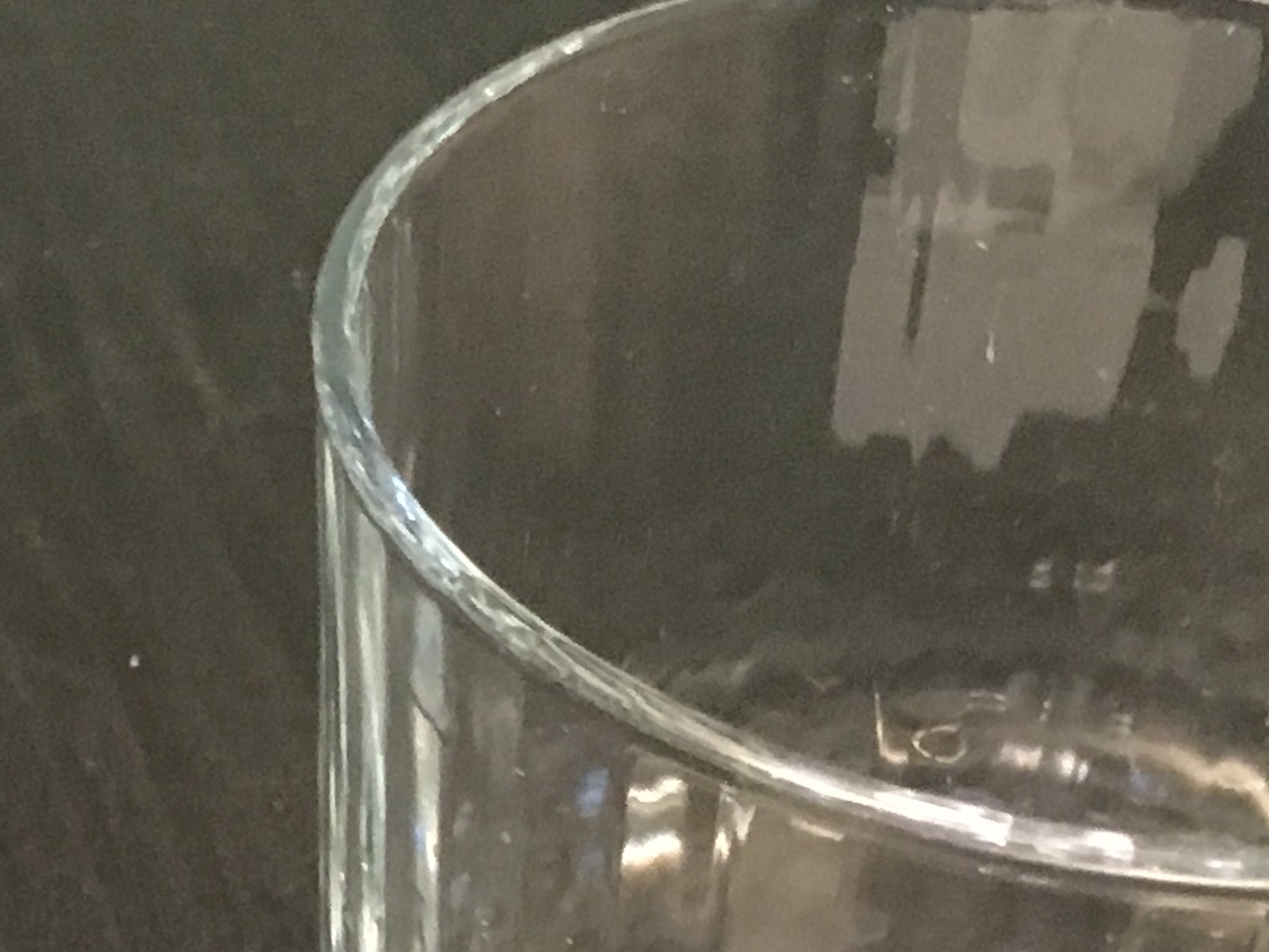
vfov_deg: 11.5
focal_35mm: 121
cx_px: 112
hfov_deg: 16.1
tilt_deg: -46.8
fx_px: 4437
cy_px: 1581
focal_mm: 4.15
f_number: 2.2
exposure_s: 1/15
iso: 400
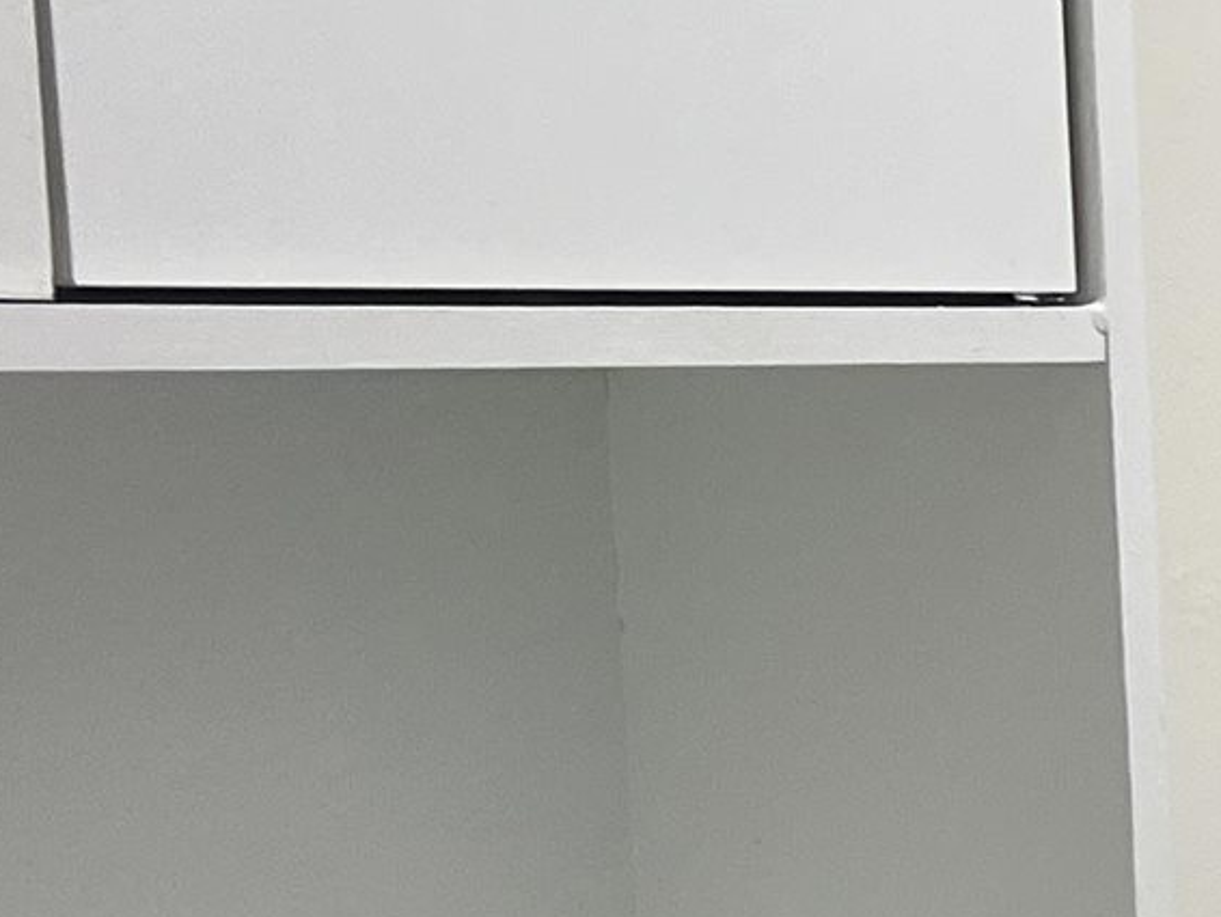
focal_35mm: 141
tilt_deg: -9.8
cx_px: 2643
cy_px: 1049
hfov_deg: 12.0
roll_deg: +0.4
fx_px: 4976
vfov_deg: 10.4
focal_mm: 5.7
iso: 100
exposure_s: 1/120
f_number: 1.5
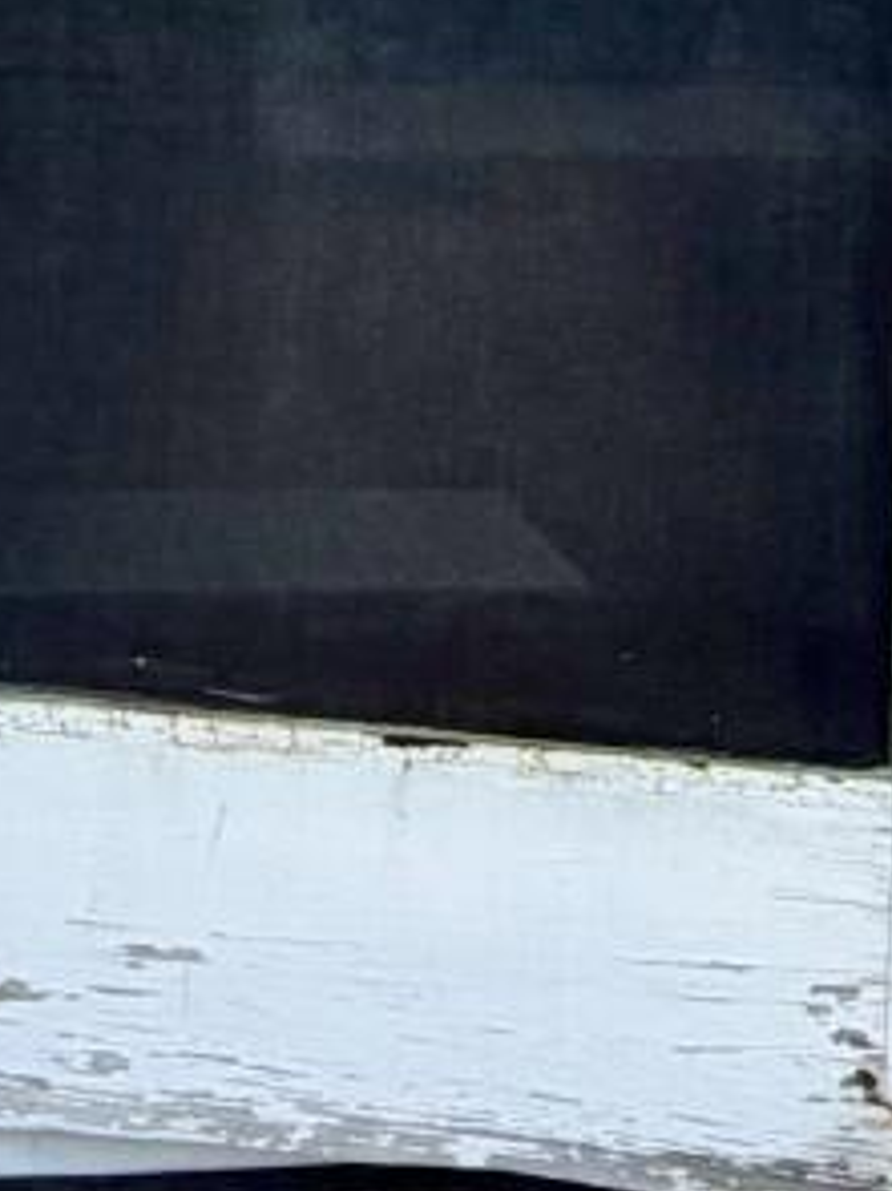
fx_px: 3266
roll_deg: -2.7
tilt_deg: +1.0
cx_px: 444
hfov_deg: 15.6
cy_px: -323
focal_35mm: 95
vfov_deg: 19.2
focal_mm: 2.22
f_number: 2.2
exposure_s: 1/258
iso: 40
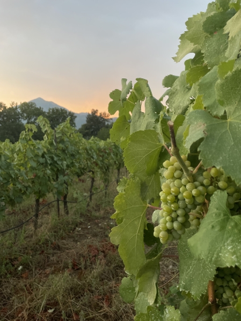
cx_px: 120
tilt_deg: -3.0
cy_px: 160
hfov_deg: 53.0
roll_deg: +0.0
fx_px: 241
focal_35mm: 26
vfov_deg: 67.3
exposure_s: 1/109
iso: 125
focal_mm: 4.2
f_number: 1.6
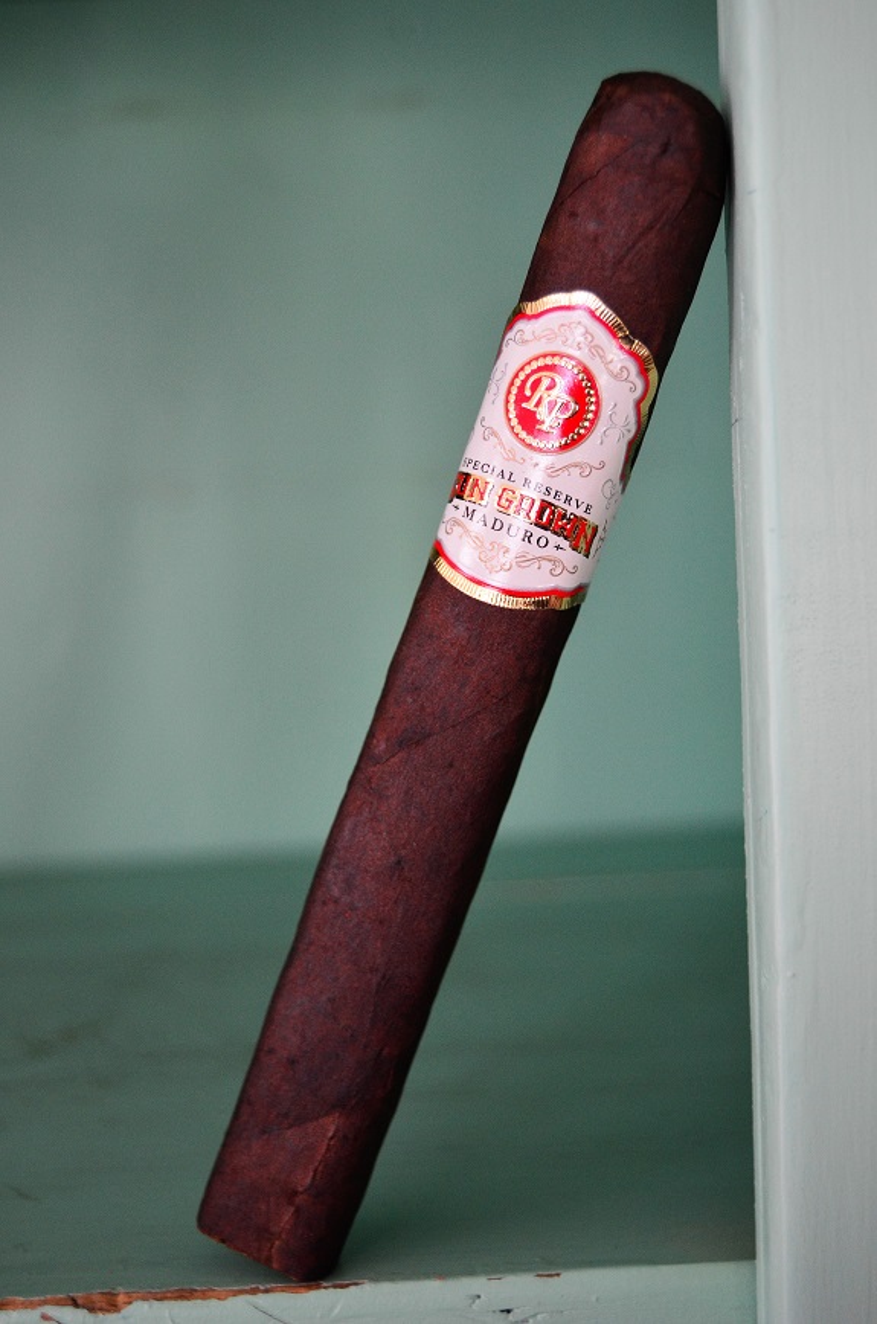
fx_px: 1927
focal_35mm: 52
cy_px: 662
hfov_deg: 25.6
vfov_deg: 37.9
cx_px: 438
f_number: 4.5
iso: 900
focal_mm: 35
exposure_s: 1/30
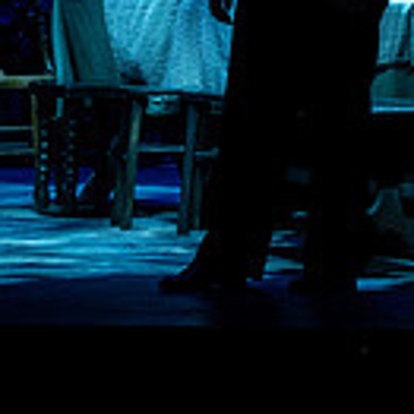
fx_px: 4276
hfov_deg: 5.5
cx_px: 480
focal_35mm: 316
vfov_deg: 5.5
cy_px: -169
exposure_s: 1/160
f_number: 5.6
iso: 1000
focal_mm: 84
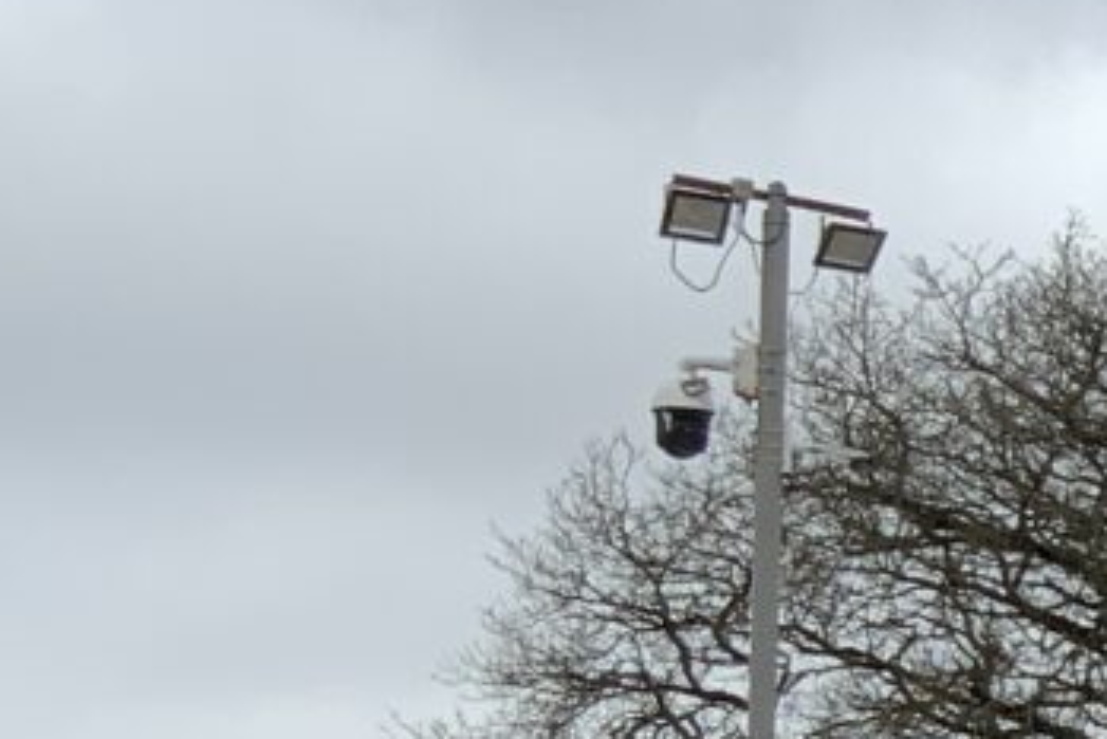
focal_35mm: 177
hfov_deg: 9.8
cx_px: 2944
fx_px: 5445
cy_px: 971
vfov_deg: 7.7
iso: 16
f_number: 1.8
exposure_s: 1/842
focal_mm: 3
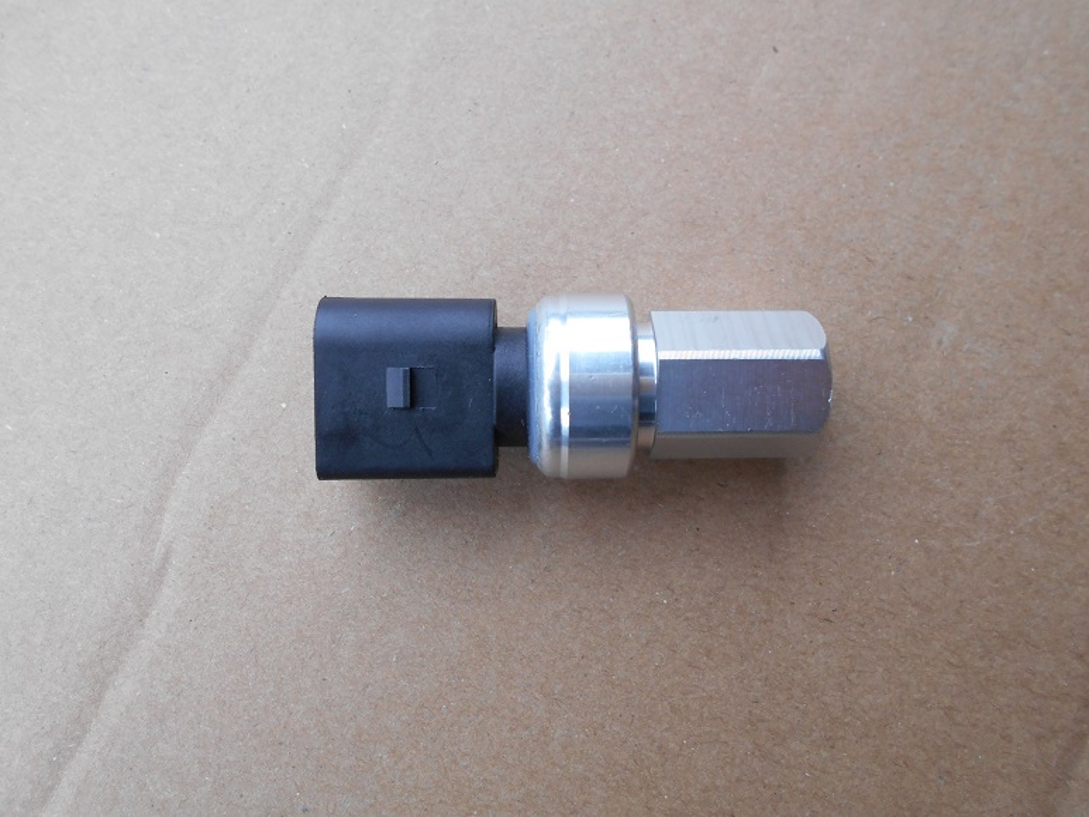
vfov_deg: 53.1
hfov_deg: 67.3
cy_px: 408
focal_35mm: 26
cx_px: 544
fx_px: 818
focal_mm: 4.6
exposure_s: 1/30
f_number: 3.2
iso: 180
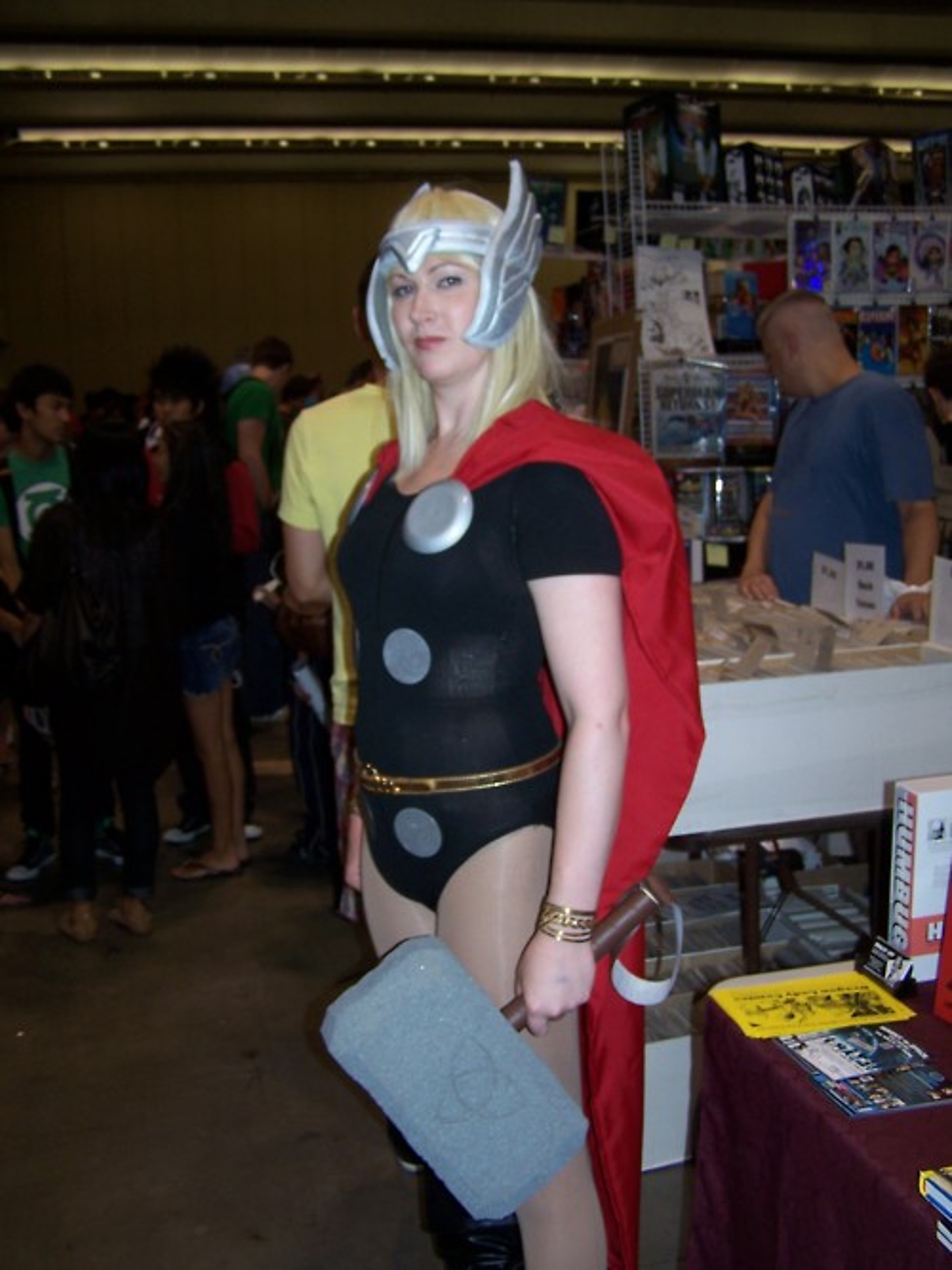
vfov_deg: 49.0
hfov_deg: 37.7
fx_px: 1394
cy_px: 635
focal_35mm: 38
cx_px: 476
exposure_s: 1/60
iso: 80
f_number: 2.8
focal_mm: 6.3
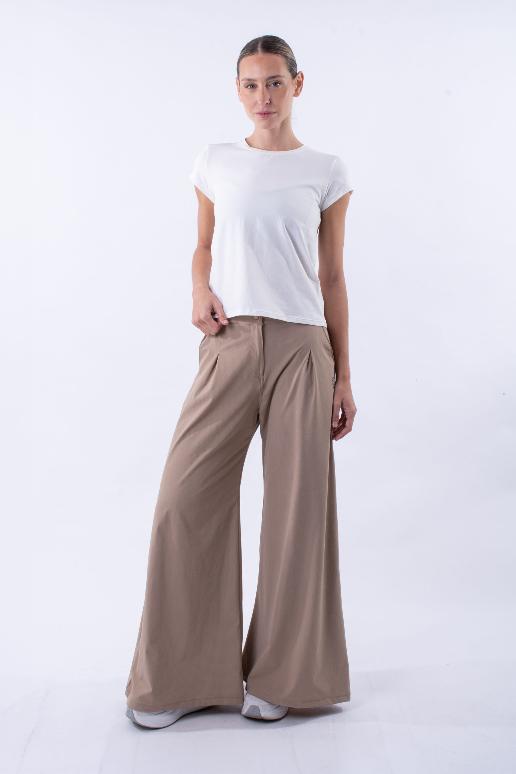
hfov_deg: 26.0
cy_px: 387
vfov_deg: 38.2
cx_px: 258
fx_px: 1118
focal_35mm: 52
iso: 160
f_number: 14
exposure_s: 1/160
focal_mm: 35
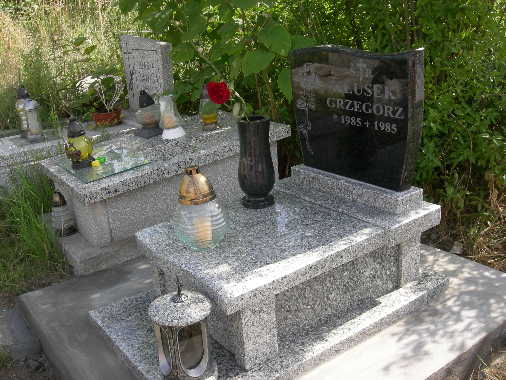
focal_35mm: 36
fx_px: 526
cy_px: 190
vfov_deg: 39.7
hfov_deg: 51.4
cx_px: 253
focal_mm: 7.5
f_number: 4.8
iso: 64
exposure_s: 1/147
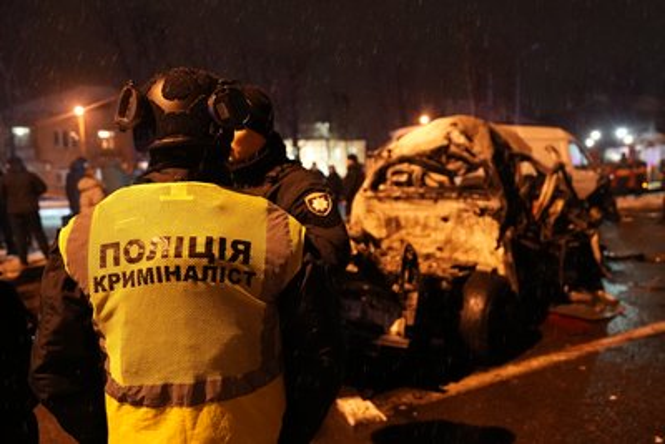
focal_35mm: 28
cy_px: 222
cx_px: 332
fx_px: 517
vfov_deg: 46.4
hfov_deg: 65.5
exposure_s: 1/80
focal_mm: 28
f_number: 2.8
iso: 12800
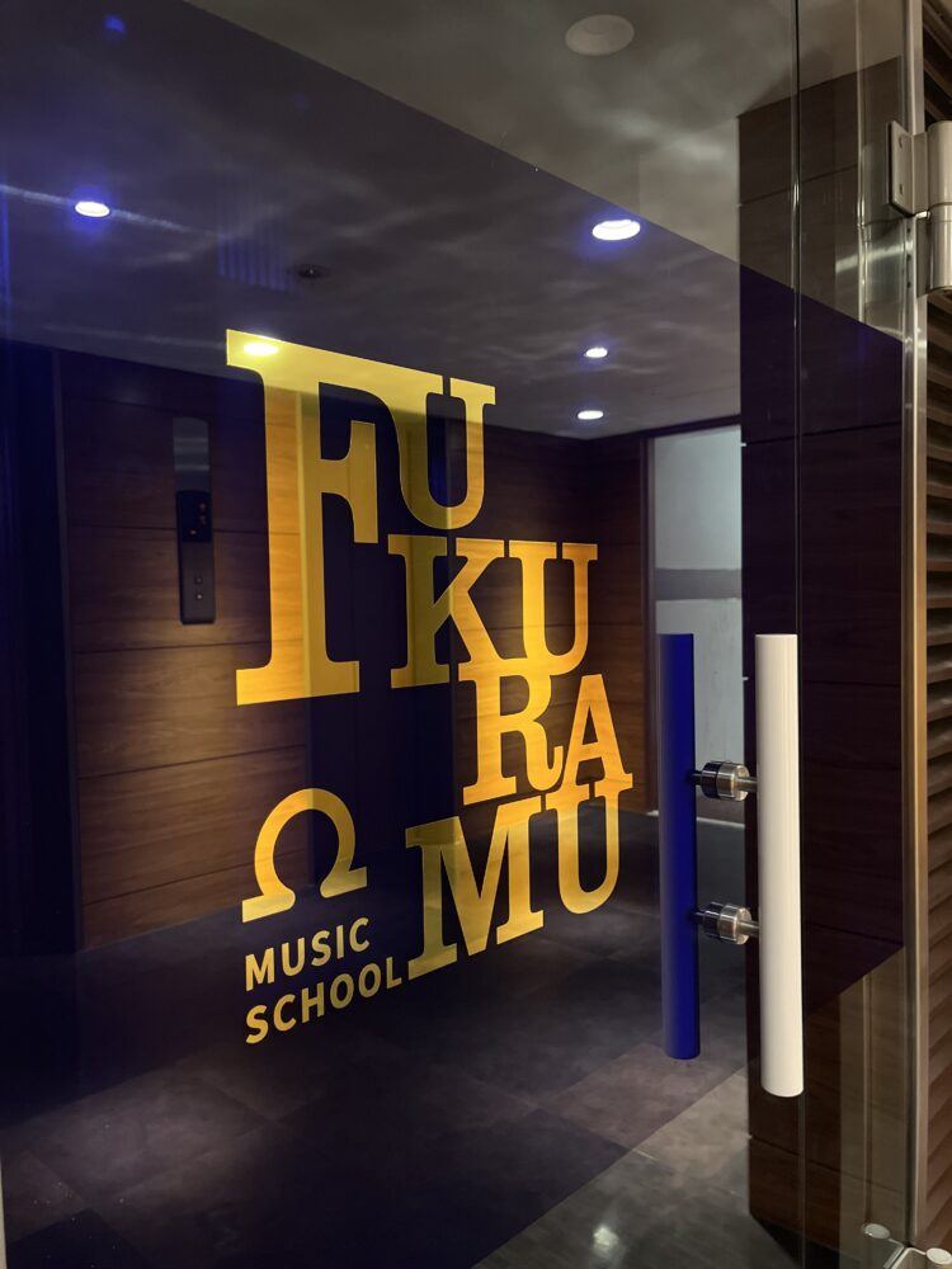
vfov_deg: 67.3
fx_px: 953
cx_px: 476
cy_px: 634
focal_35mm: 26
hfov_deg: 53.1
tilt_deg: -1.6
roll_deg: +1.4
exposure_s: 1/50
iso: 500
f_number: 1.6
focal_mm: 5.1
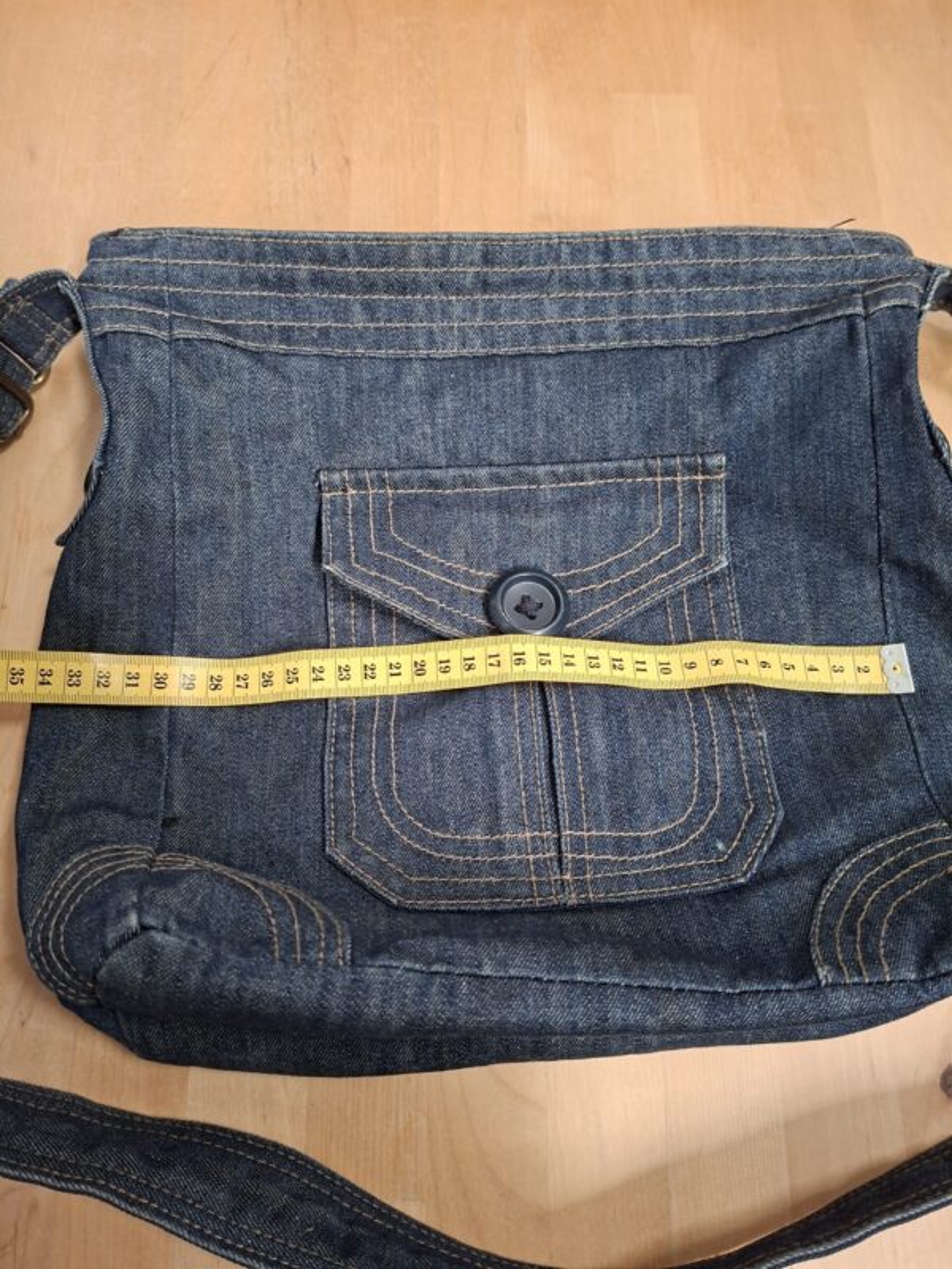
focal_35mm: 23
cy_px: 634
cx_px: 476
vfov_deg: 73.9
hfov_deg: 58.9
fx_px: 843
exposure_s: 1/33
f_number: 1.8
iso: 320
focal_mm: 5.54
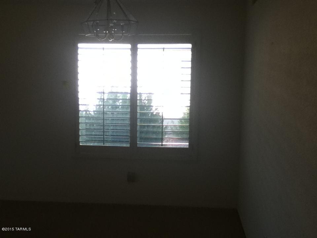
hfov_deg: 56.8
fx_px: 293
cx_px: 158
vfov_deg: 44.2
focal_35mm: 32
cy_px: 119
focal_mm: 3.85
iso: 100
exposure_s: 1/120
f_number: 2.4
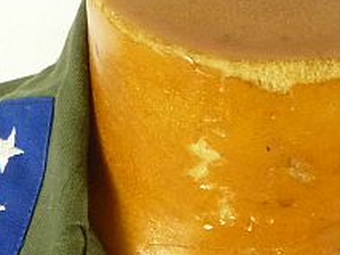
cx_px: 263
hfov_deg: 15.8
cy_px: 438
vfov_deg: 11.2
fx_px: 1219
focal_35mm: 124
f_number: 3.6
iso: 320
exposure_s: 1/60
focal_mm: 5.9
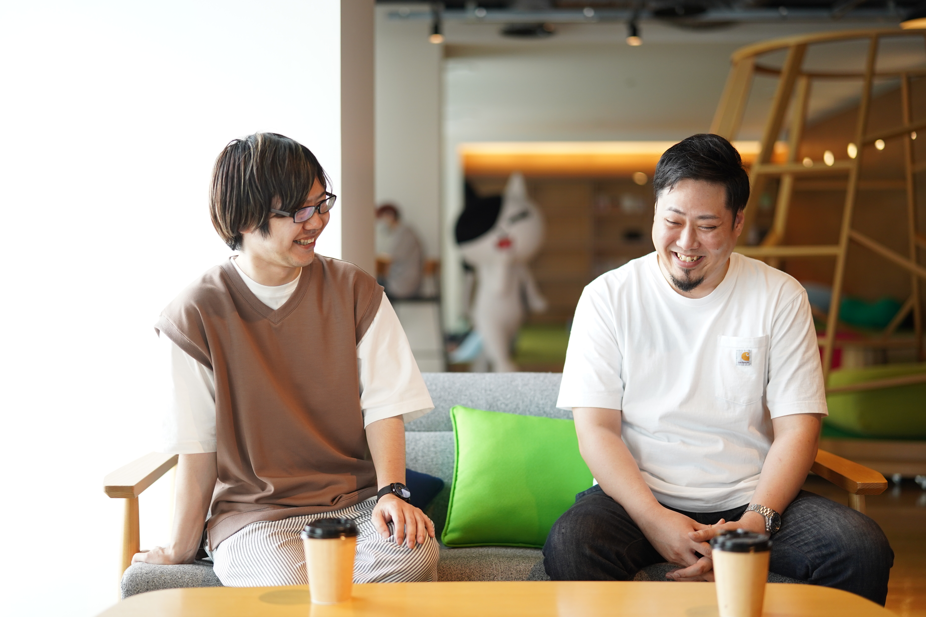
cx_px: 463
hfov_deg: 39.6
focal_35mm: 50
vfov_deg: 27.0
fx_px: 1286
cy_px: 308
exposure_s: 1/800
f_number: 1.4
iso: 640
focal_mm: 50
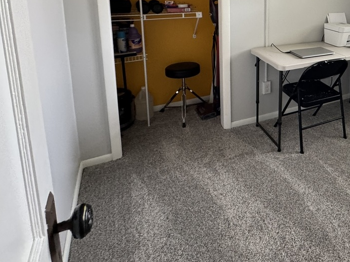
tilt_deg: -11.6
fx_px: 293
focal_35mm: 29
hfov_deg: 54.2
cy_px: 25
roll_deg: -1.2
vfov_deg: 43.9
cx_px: 312
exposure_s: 1/60
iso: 250
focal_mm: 2.22
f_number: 2.2
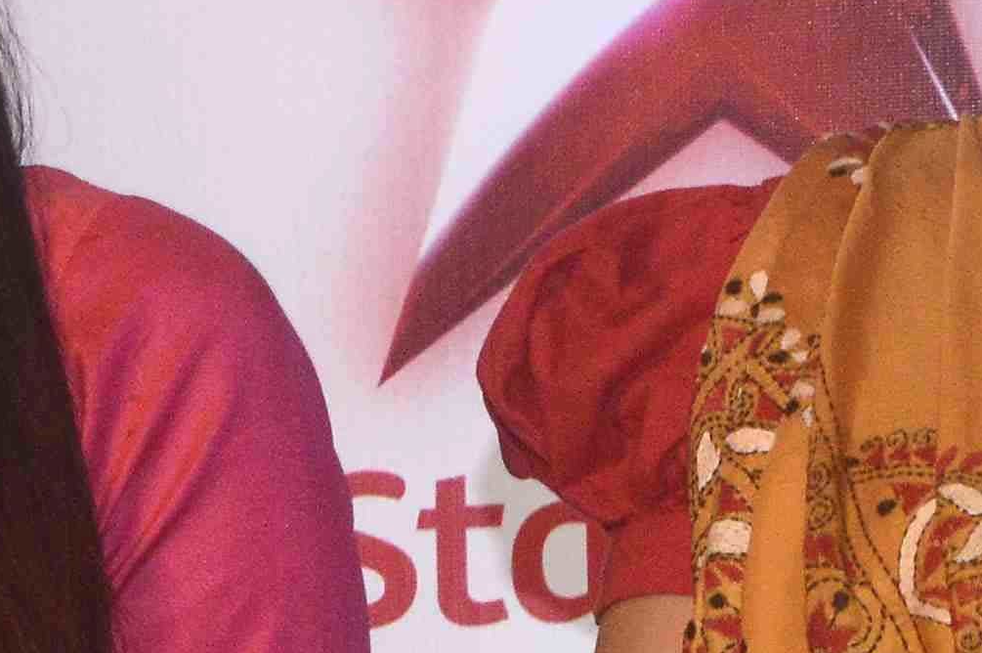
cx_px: -654
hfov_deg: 3.9
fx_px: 14198
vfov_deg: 2.6
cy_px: 834
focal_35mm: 521
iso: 800
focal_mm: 58
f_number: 7.1
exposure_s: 1/160
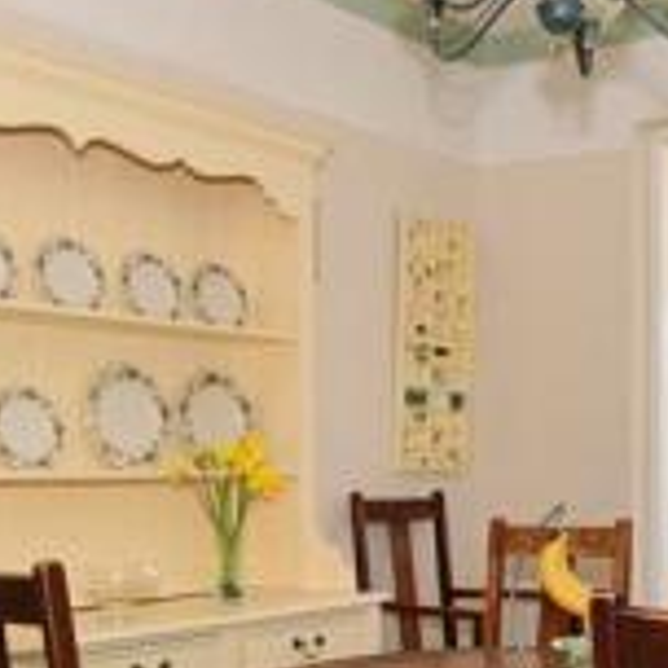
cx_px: 545
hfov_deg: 30.3
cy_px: 477
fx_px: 1201
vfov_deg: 30.7
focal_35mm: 55
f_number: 6.3
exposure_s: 1/80
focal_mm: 10
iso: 640
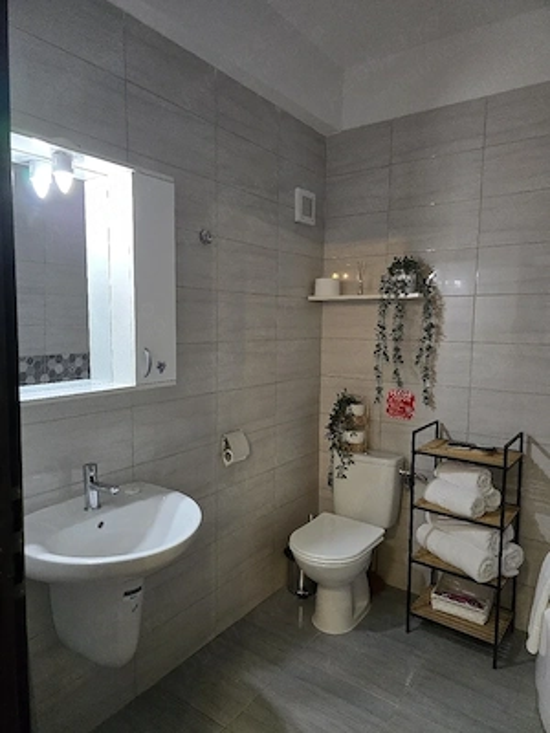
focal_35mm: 23
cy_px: 366
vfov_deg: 73.9
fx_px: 487
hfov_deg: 58.9
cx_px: 275
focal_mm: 6.3
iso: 1250
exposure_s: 1/101
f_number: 1.7
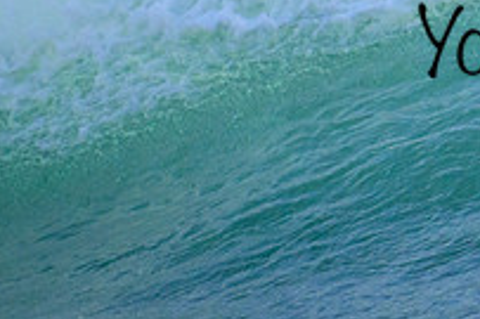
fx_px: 41805
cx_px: 680
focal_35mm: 3138
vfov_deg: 0.4
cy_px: -141
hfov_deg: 0.7
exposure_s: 1/2000
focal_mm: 800
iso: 2000
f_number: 13
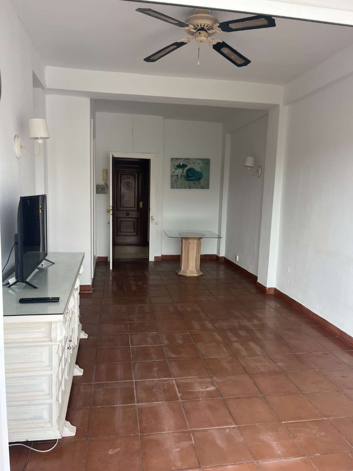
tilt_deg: -8.1
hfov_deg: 53.1
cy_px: 236
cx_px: 176
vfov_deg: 67.3
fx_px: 354
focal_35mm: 26
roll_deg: -1.9
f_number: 1.6
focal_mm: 5.1
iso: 40
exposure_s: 1/226
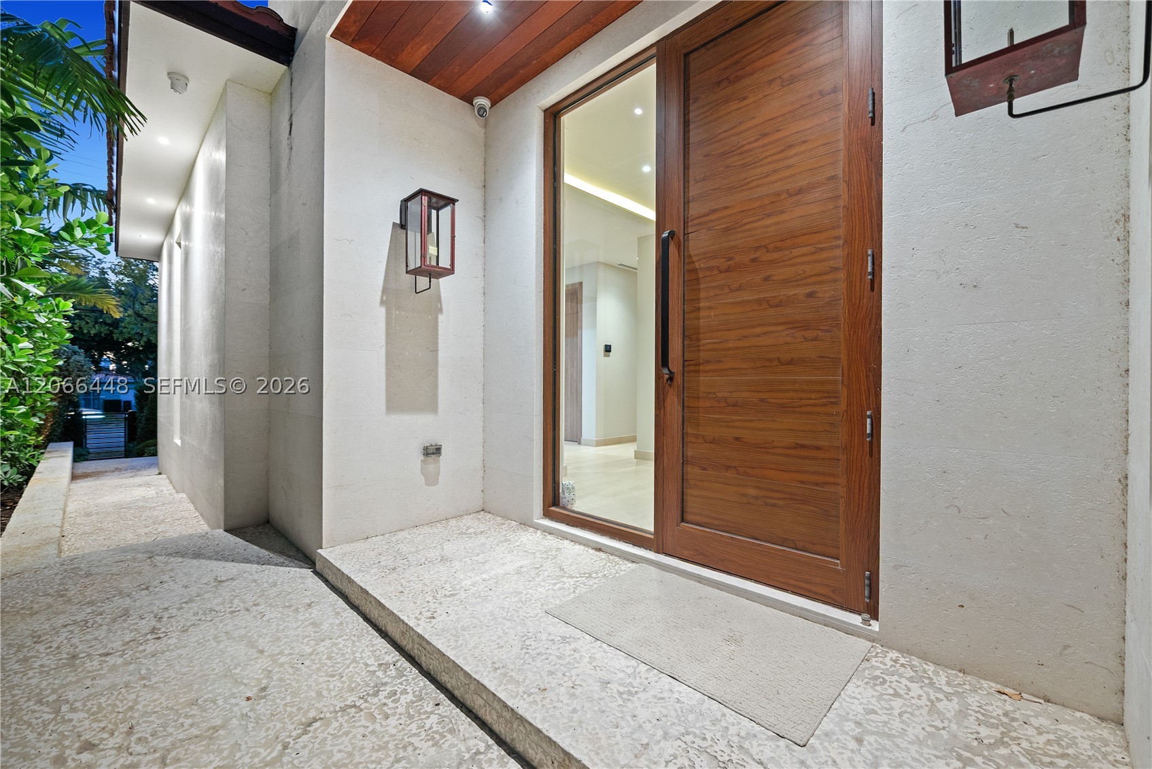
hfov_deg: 104.2
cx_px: 576
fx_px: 448
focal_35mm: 14
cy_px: 384
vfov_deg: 81.2
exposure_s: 1/13
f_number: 2.8
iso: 560
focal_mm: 14
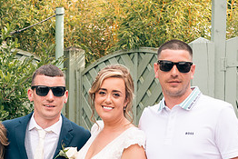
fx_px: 761
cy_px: 161
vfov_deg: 11.8
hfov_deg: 17.7
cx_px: 85
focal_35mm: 115
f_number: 6.3
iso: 160
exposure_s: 1/160
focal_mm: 52
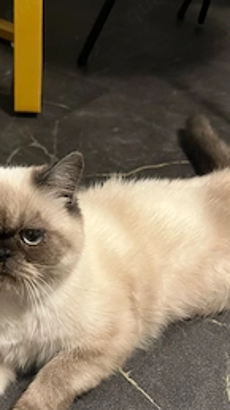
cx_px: 84
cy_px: 253
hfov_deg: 27.0
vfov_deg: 46.1
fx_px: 477
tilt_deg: -42.9
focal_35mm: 44
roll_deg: -4.7
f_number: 1.5
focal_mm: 5.7
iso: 640
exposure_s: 1/40
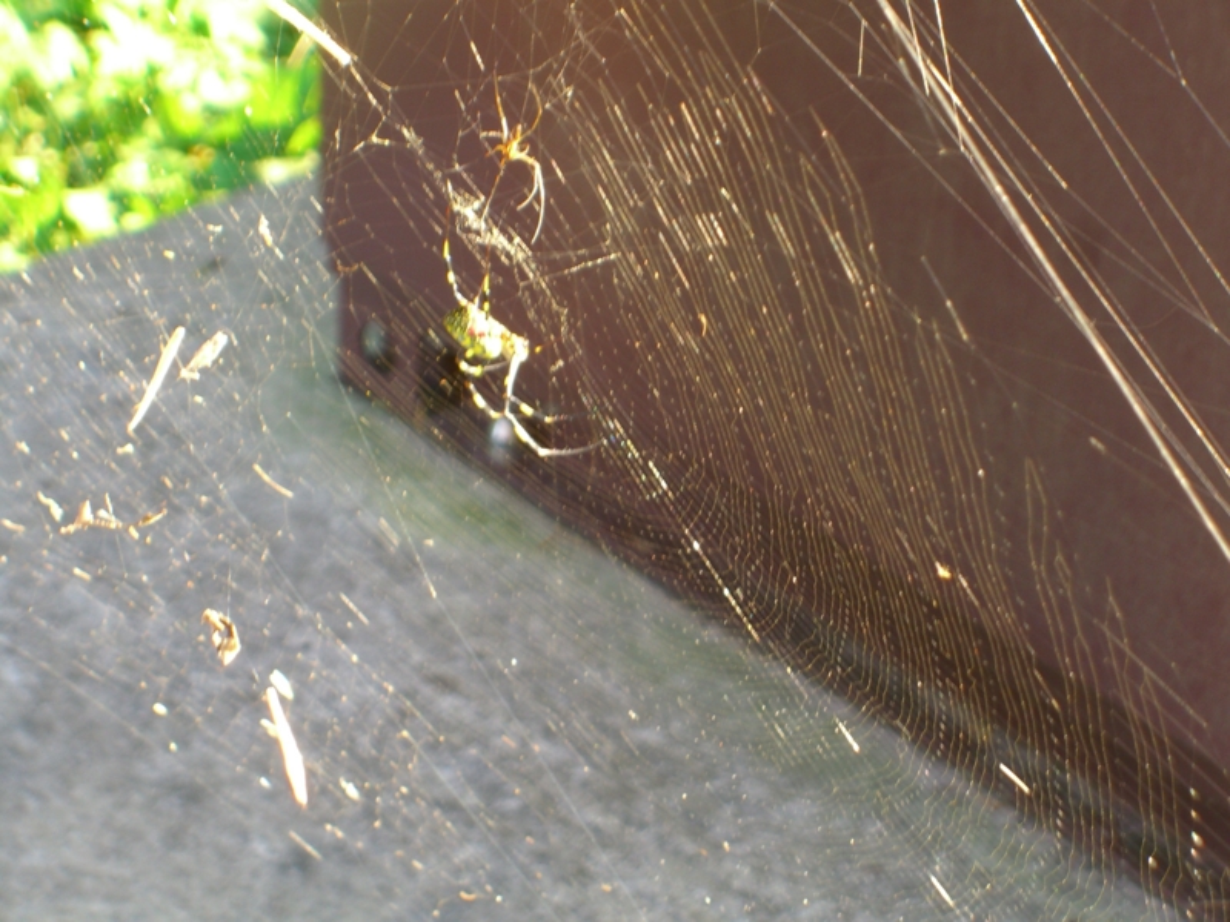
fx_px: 4051
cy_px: 461
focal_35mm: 114
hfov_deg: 17.3
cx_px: 615
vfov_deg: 13.0
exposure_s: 1/25
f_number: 5.1
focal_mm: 23.7
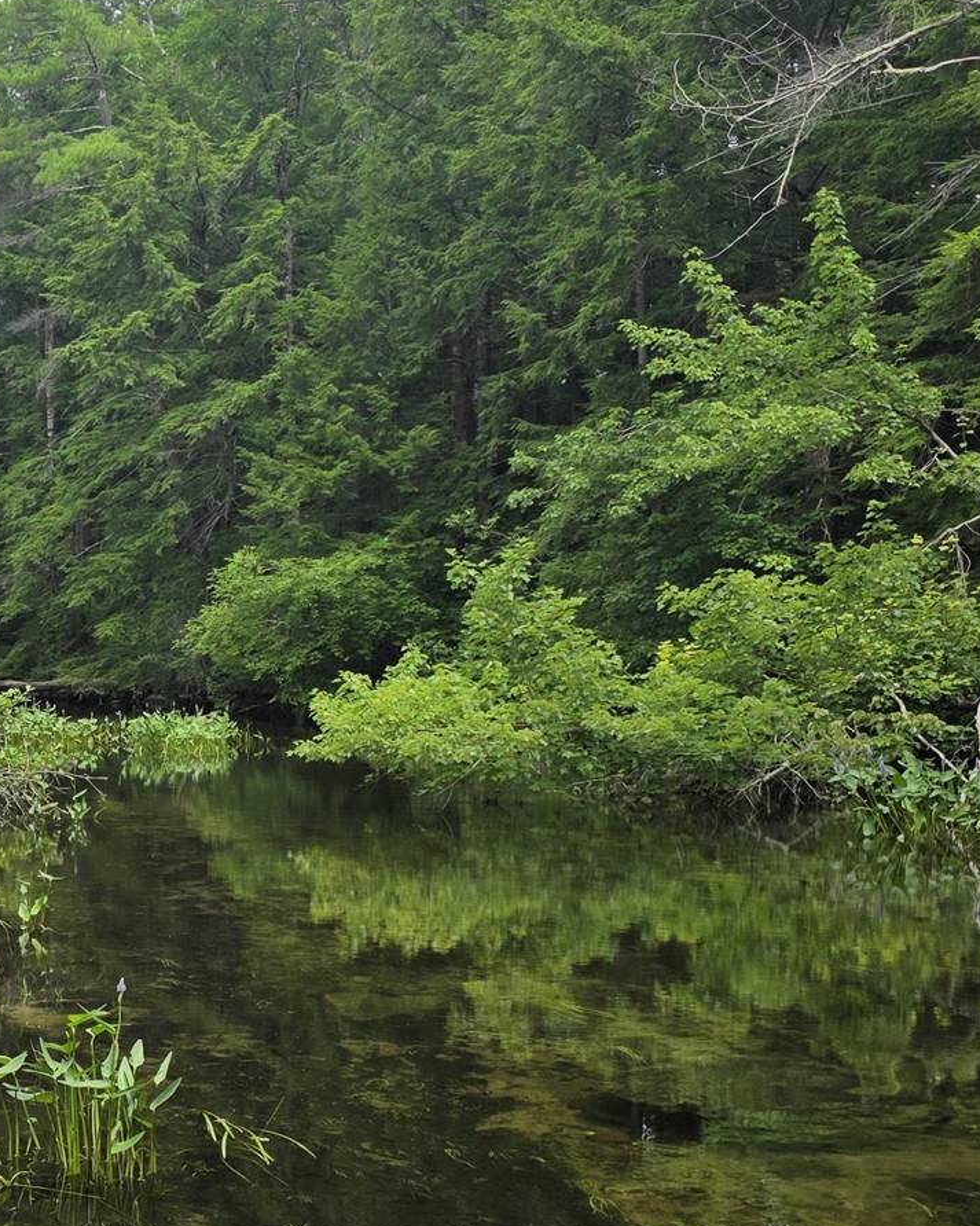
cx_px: 26
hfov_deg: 25.1
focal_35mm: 58
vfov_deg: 32.4
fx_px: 2104
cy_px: 728
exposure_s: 1/3418
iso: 80
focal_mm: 6.3
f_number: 1.7
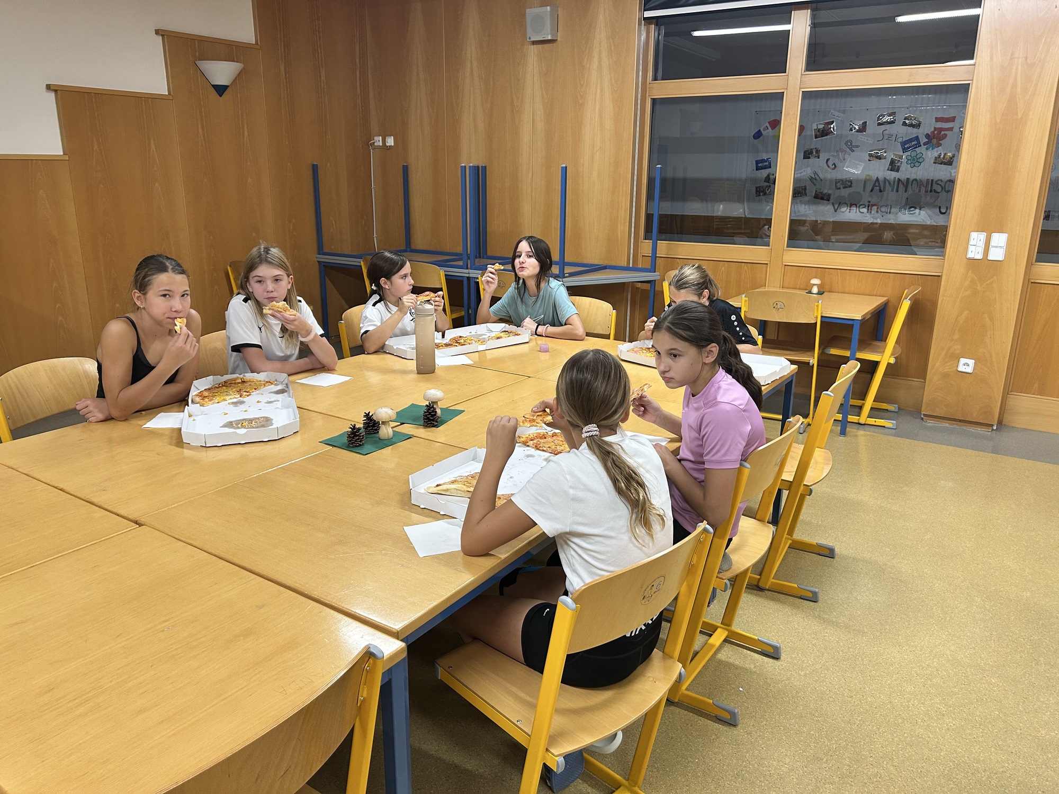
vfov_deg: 53.1
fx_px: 795
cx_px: 530
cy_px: 397
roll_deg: -0.5
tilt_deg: -15.3
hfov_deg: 67.3
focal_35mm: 26
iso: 125
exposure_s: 1/100
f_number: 1.5
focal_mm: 5.7
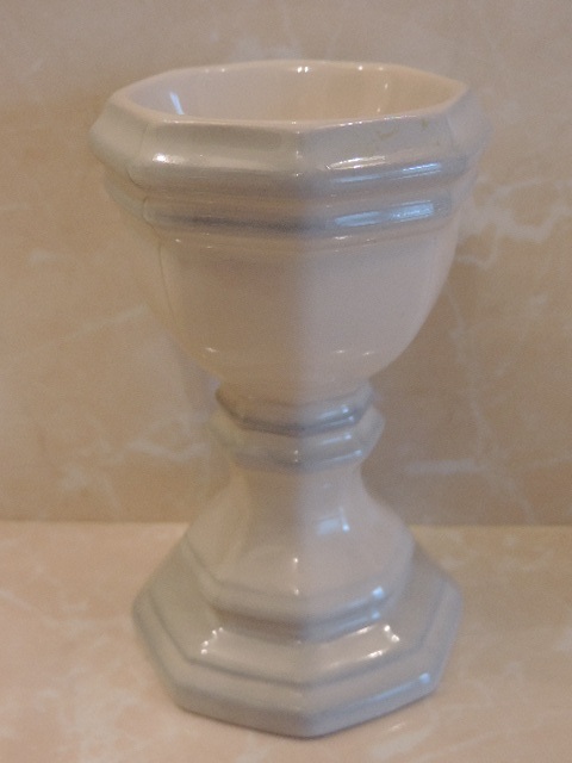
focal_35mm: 47
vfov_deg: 40.4
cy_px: 382
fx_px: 1036
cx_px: 286
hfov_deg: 30.9
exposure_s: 1/40
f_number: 3.5
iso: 400
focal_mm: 8.3
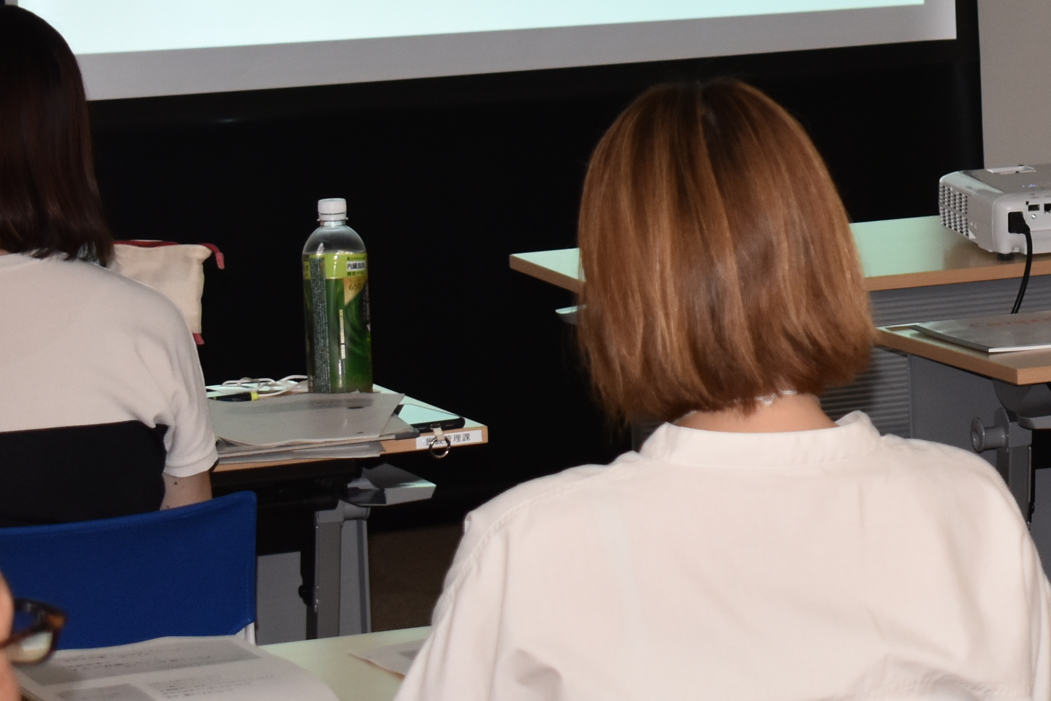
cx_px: 1273
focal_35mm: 195
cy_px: -94
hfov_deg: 10.4
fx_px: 5693
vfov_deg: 7.0
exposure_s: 1/125
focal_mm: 48
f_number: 5.6
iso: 560
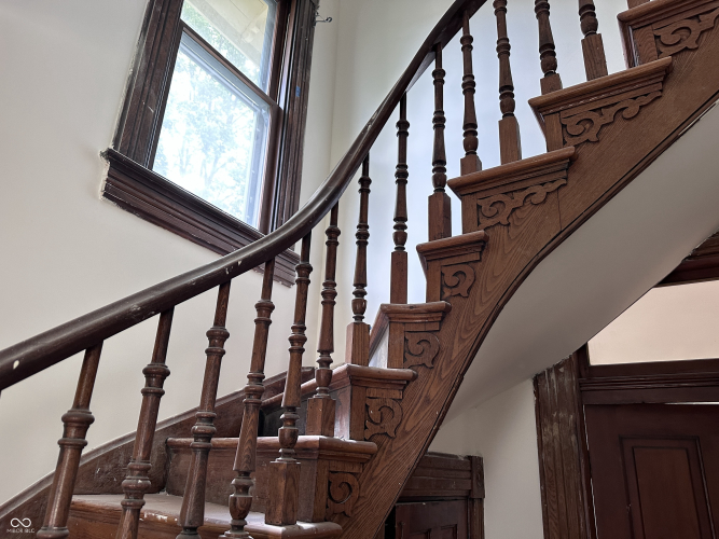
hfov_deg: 71.6
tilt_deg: +21.1
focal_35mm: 24
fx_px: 498
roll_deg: -4.3
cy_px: 270
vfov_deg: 56.8
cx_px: 360
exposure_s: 1/121
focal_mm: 6.86
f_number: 1.78
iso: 200
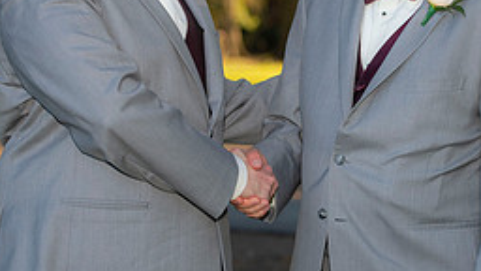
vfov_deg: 6.8
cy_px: 111
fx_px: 2270
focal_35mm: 178
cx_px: 291
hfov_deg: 12.1
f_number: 3.5
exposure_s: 1/250
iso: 200
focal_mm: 75
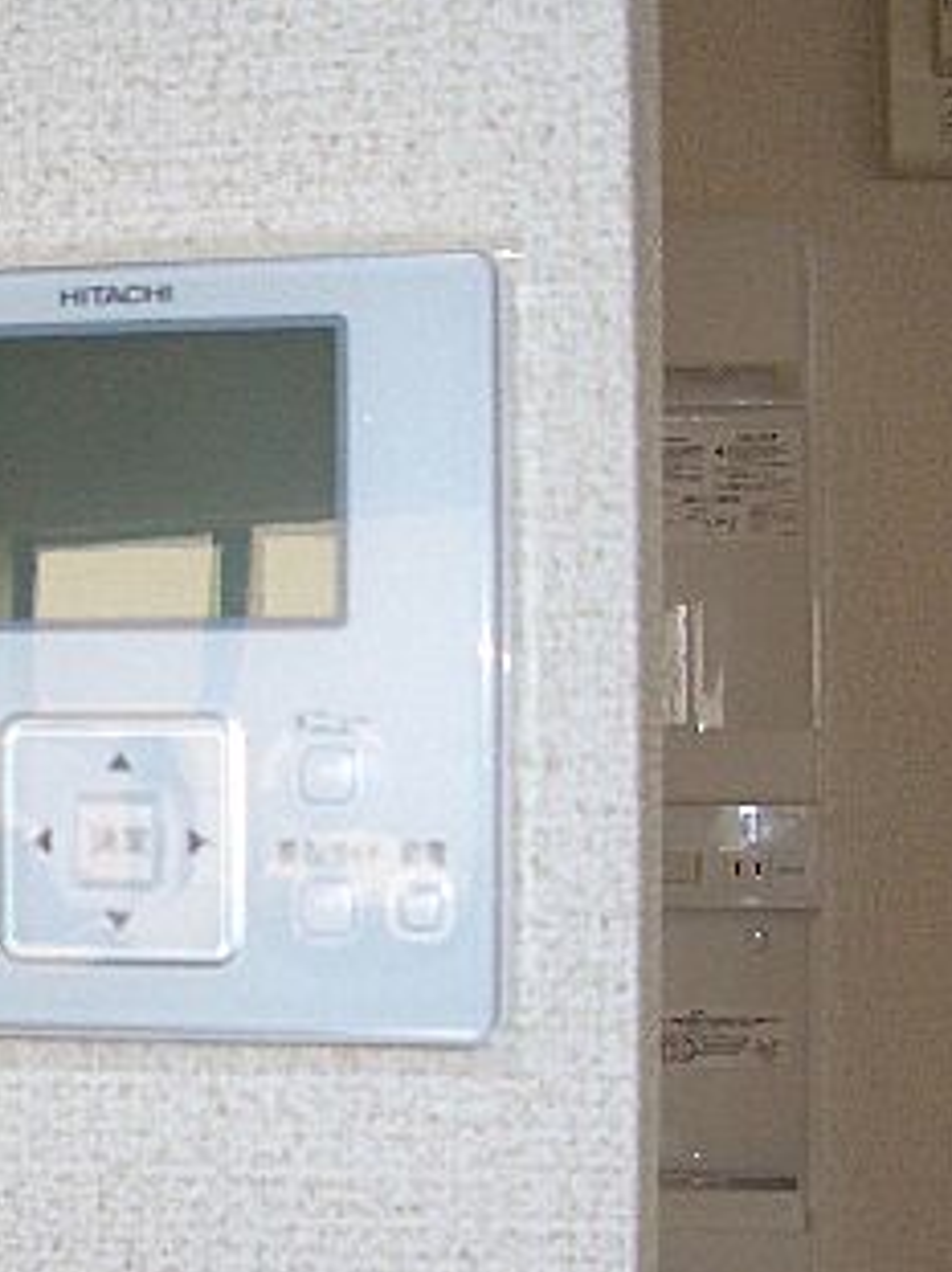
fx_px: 2642
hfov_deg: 20.2
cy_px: 748
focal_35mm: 72
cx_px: 184
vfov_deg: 27.0
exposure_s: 1/60
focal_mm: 5.8
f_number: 2.6
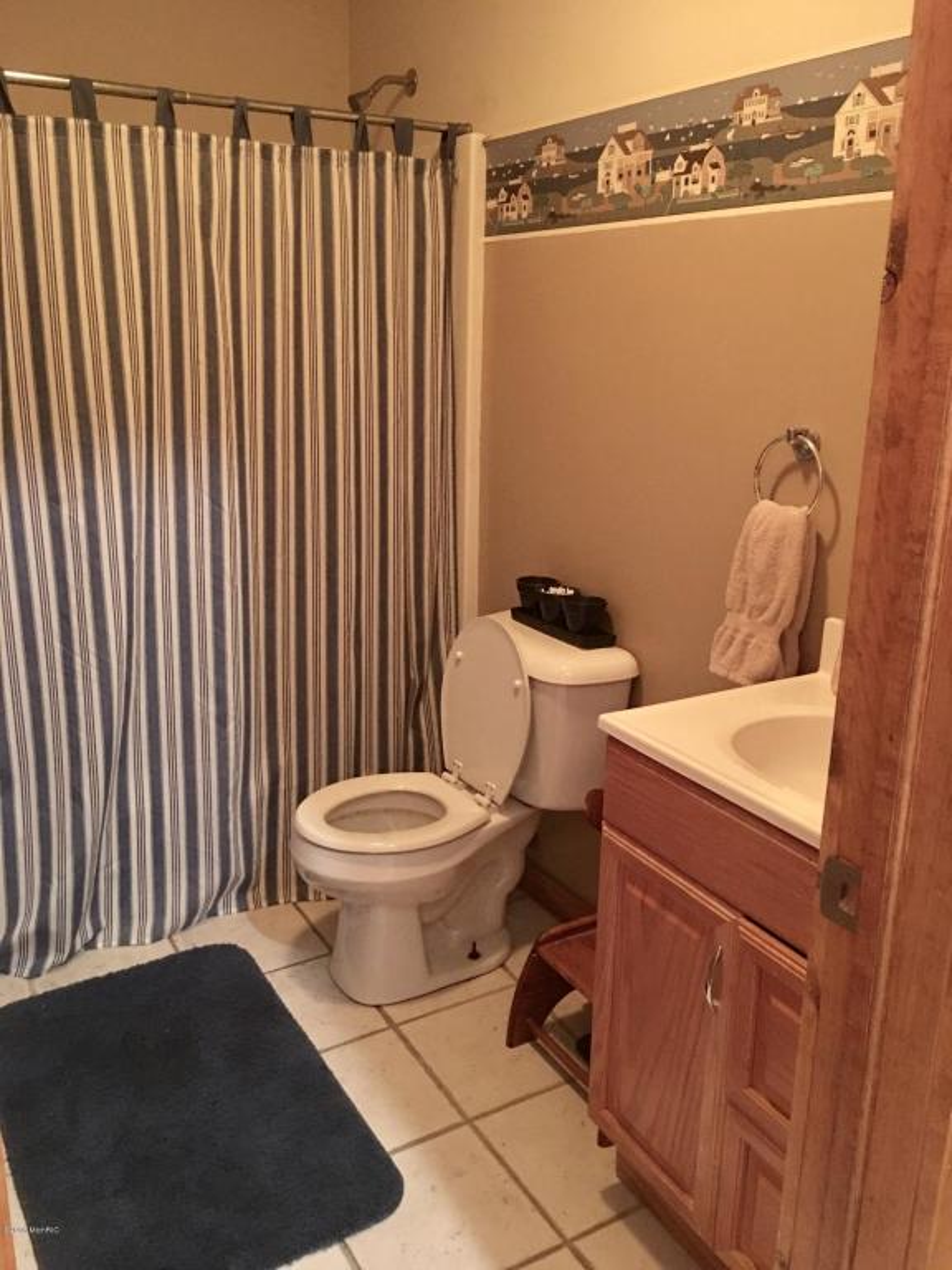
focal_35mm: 29
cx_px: 476
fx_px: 1063
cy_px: 635
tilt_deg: -15.2
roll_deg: -1.0
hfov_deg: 48.2
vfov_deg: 61.7
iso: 160
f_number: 2.2
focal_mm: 4.15
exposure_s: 1/4
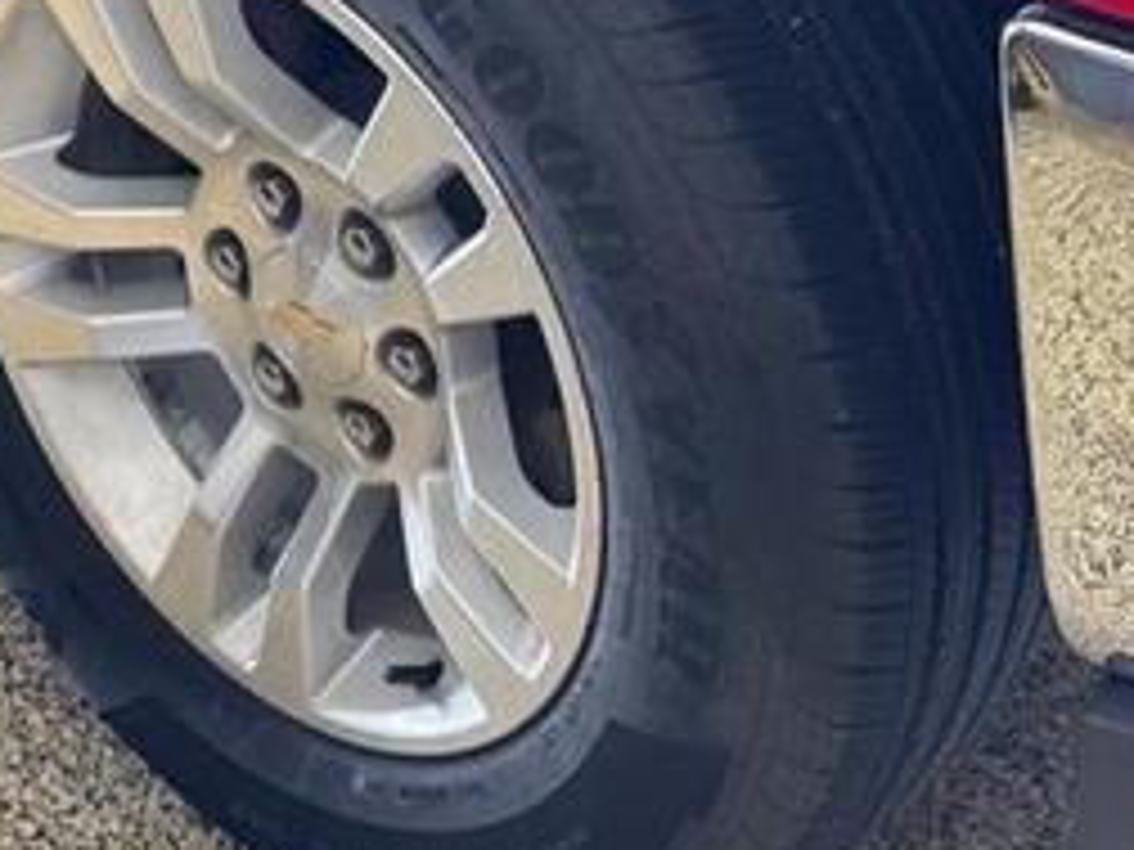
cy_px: 288
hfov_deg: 20.4
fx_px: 3145
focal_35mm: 96
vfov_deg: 15.4
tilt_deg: -32.0
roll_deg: -1.5
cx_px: 454
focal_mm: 6.76
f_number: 1.78
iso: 250
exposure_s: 1/40
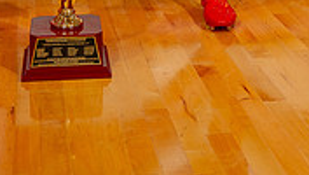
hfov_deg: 21.1
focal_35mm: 101
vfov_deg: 10.7
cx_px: 155
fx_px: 828
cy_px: -212
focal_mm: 38
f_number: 4
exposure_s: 1/250
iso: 1000
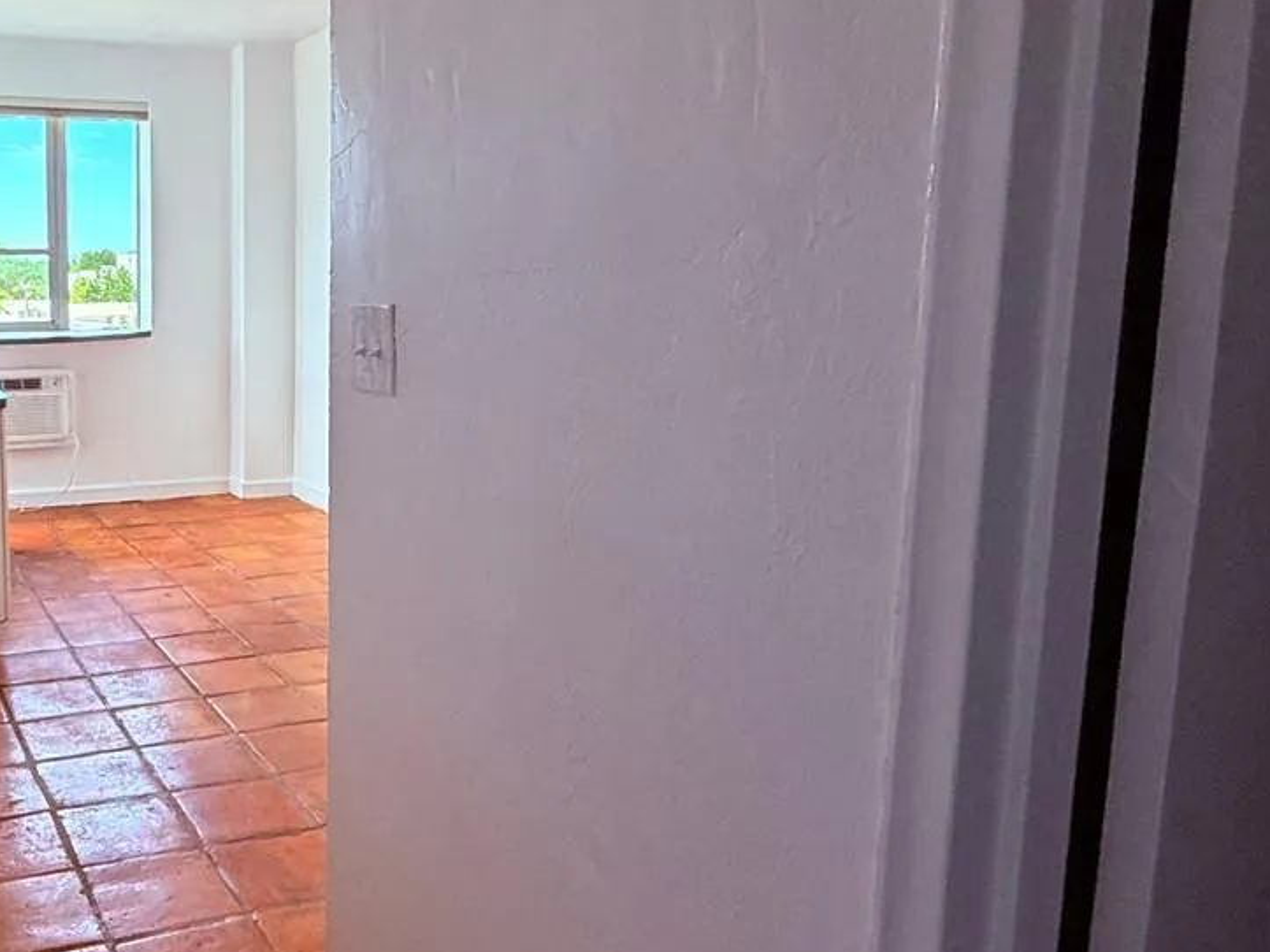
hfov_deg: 53.5
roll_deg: +0.9
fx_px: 1137
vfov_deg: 45.4
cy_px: 430
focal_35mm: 31
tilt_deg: -7.2
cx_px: 211
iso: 250
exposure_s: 1/121
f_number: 2.2
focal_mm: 2.22
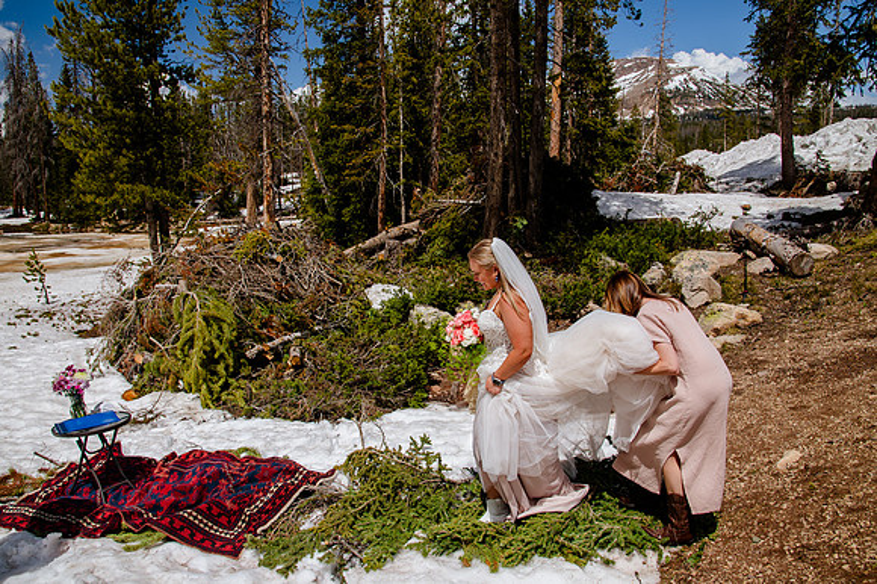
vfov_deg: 48.3
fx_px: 650
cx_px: 418
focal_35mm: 27
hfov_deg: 67.9
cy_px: 292
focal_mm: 24
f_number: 8
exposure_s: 1/640
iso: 200
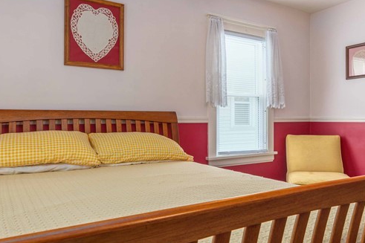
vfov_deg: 42.3
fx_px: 314
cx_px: 206
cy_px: 127
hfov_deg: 60.1
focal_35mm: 31
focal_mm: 14
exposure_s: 1/60
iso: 250
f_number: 9
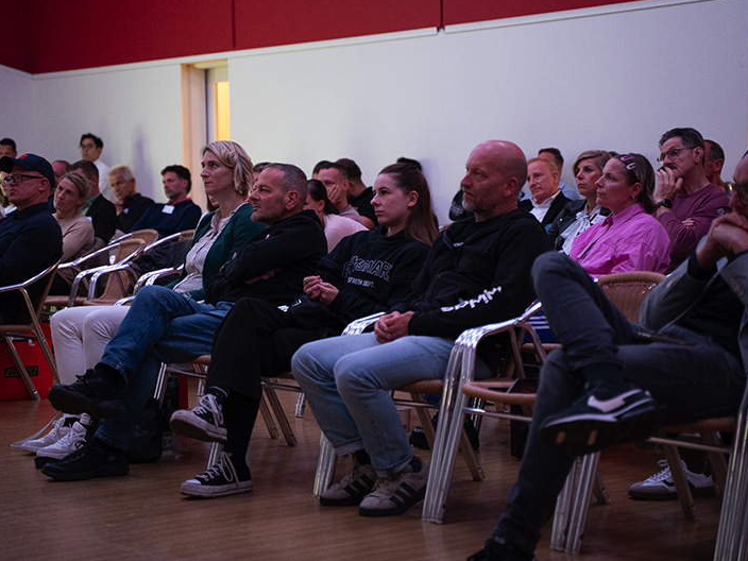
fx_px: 1772
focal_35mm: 82
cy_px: 279
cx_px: 371
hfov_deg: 23.8
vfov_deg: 18.0
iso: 6400
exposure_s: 1/200
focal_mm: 75
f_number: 2.8
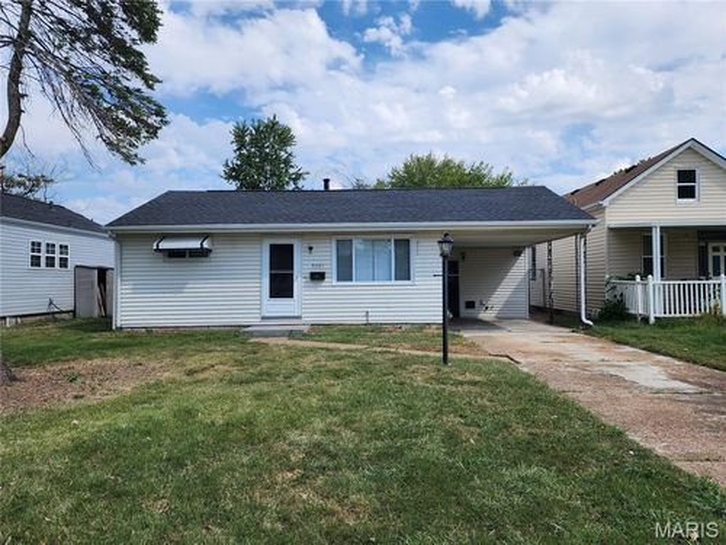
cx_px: 363
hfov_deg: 73.9
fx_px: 482
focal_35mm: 23
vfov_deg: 58.9
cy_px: 272
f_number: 1.8
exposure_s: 1/1457
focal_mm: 6.4
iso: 12
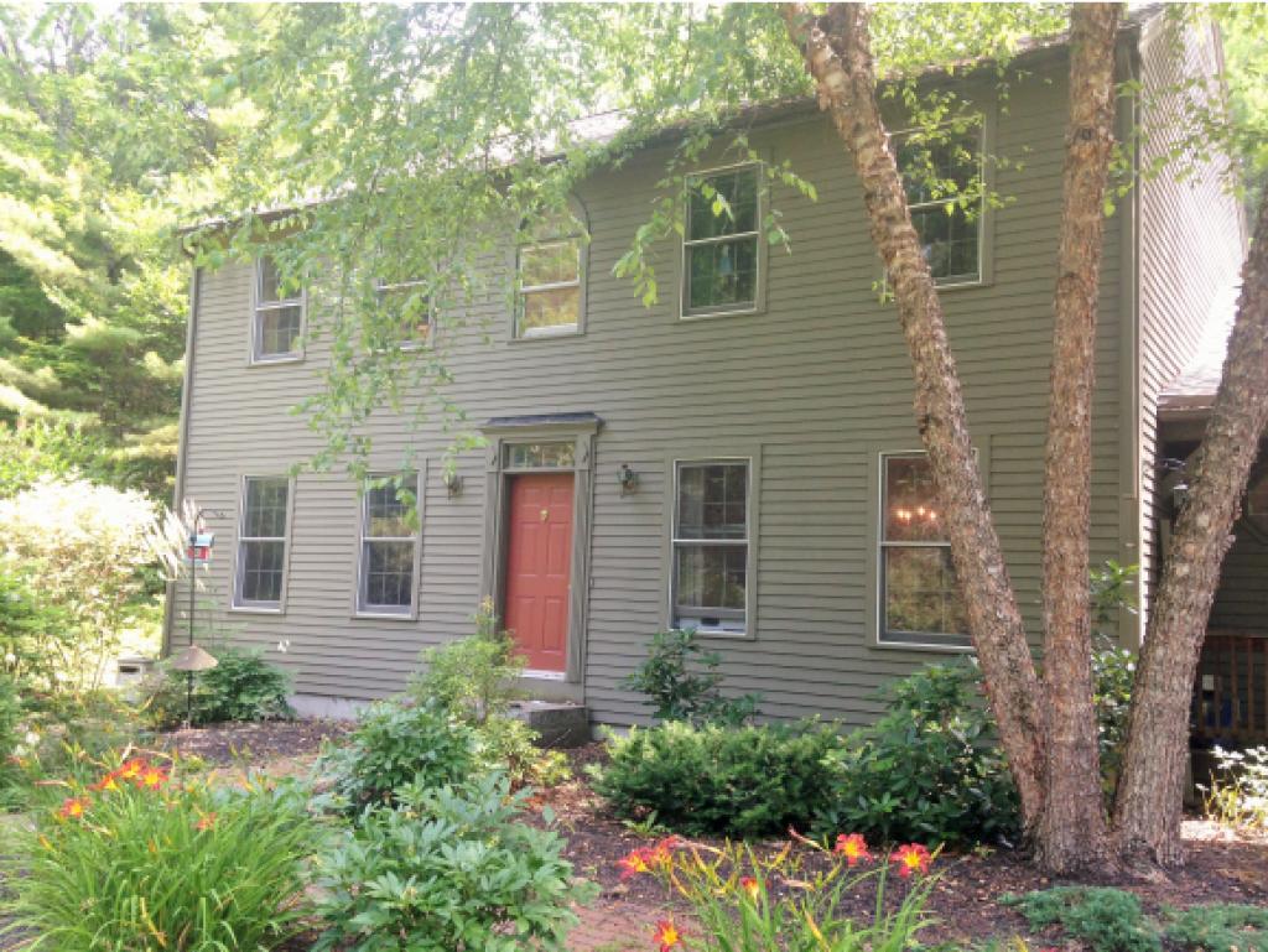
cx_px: 634
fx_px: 1209
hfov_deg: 55.3
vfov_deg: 43.0
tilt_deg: +4.4
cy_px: 476
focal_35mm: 33
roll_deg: -2.0
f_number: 2.4
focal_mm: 4.12
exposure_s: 1/120
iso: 80
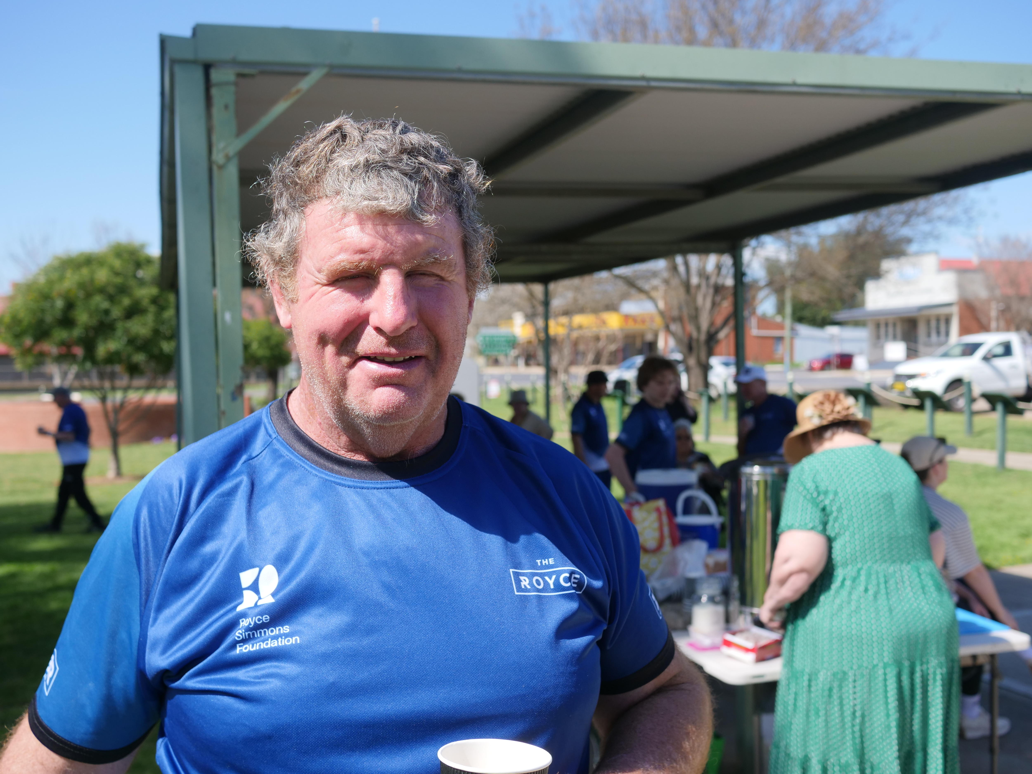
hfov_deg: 46.8
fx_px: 1193
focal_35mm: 40
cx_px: 516
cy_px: 387
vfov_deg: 36.0
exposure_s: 1/1300
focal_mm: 20
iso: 200
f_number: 3.2
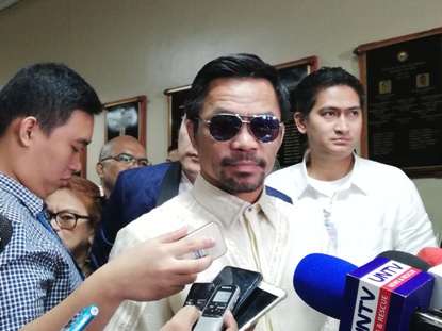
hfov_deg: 39.7
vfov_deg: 30.3
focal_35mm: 48
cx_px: 221
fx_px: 613
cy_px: 166
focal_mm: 3.81
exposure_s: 1/24
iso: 320
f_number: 2.2
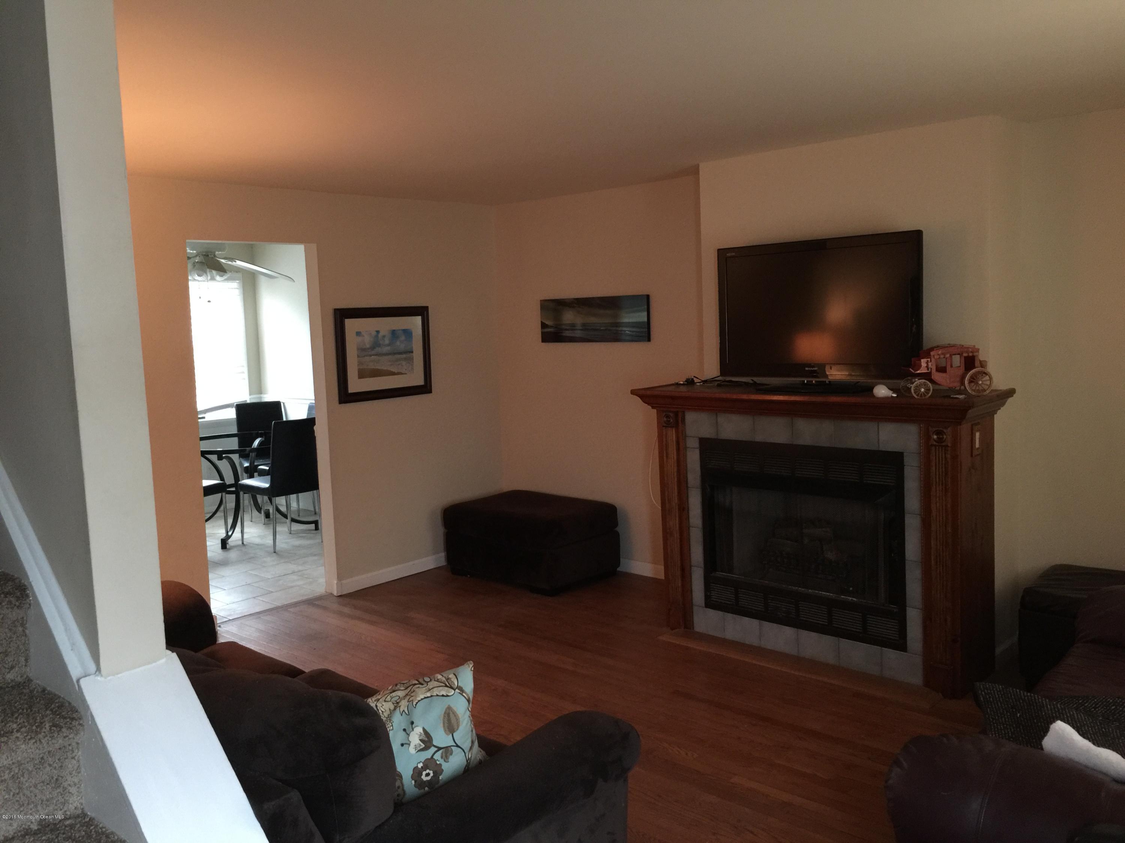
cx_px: 562
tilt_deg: -5.5
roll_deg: +1.5
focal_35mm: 29
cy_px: 422
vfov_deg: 48.2
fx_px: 942
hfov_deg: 61.7
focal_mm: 4.15
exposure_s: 1/4
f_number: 2.2
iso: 100
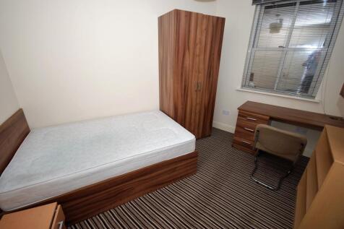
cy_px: 114
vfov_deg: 77.3
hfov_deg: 100.4
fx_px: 143
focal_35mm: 15
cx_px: 172
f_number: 4
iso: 100
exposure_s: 1/60
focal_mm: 10
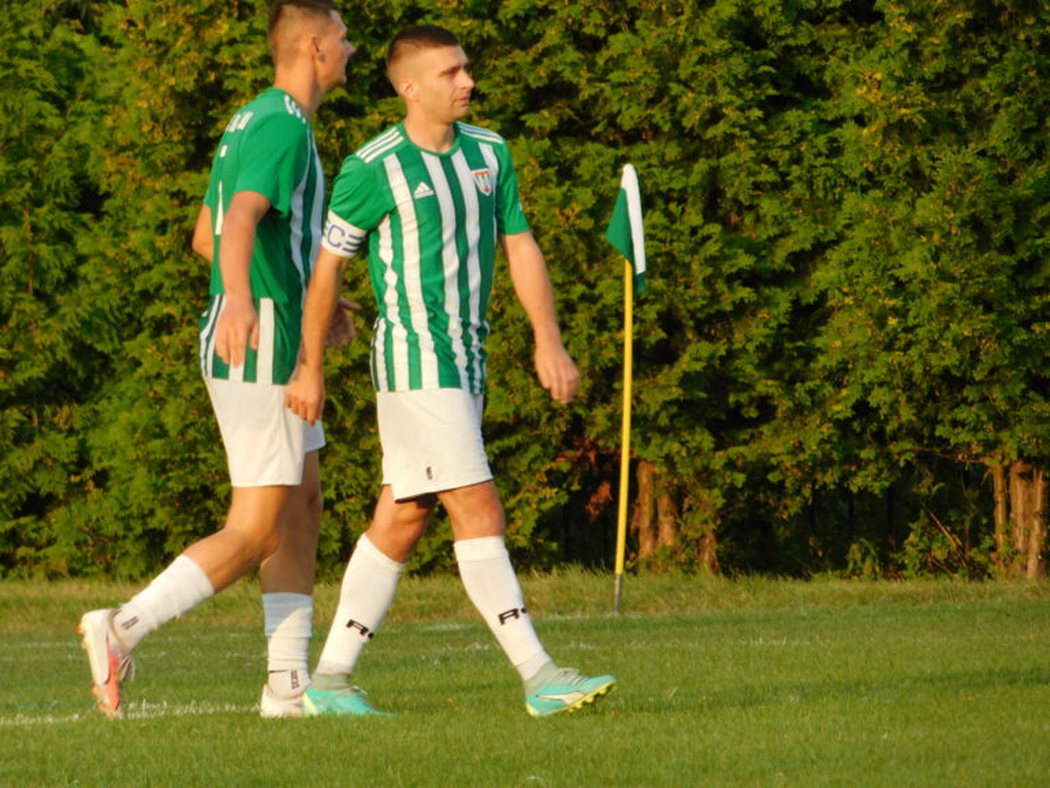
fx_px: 22689
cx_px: 525
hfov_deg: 2.7
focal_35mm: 748
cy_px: 394
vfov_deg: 2.0
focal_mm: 132.8
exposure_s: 1/250
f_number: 6.4
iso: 250
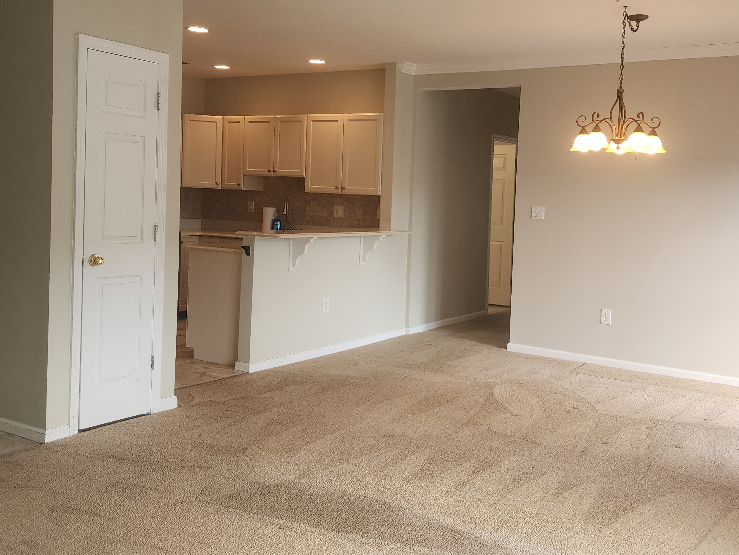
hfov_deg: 50.0
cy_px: 231
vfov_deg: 38.6
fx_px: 790
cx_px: 419
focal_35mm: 37
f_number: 1.8
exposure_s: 1/120
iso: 100
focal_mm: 6.4
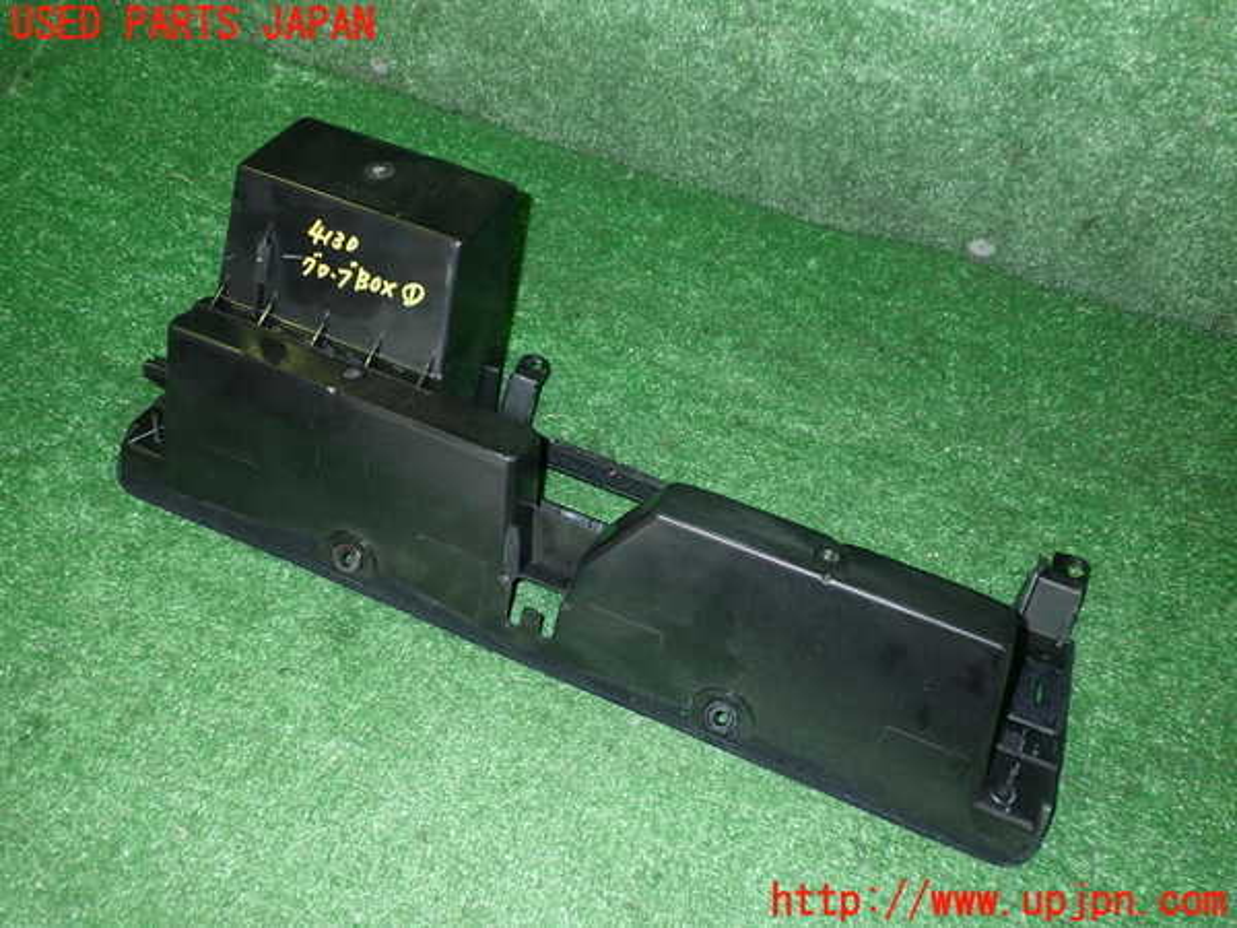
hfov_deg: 60.0
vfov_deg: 46.8
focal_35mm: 30
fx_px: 1072
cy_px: 464
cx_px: 618
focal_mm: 5.4
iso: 200
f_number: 2.3
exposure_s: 1/30
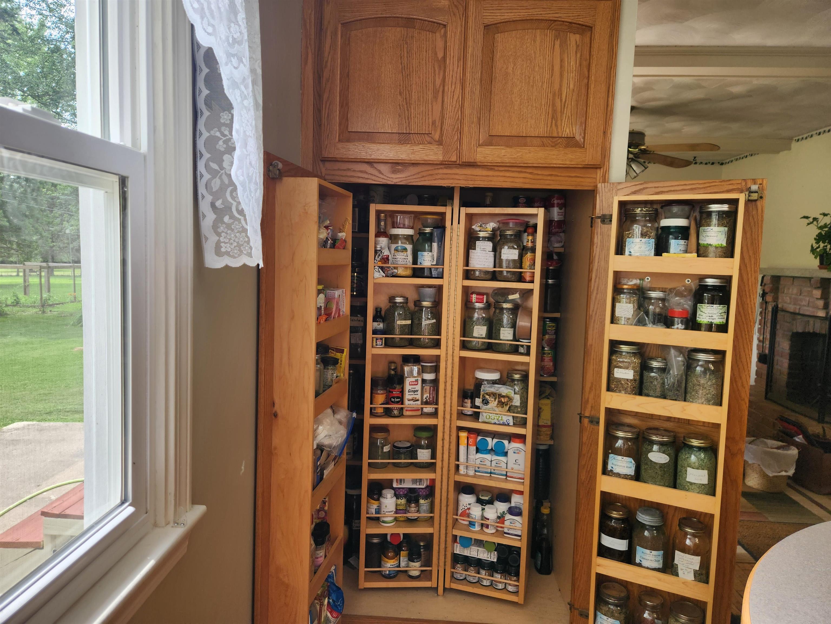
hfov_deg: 73.9
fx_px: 552
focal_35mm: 23
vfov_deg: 58.9
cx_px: 416
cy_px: 312
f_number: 1.8
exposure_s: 1/180
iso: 64
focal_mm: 5.4
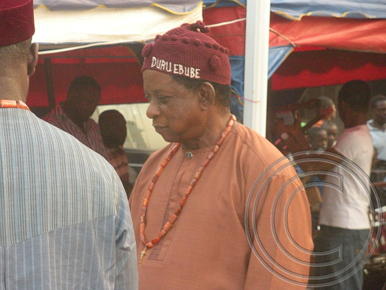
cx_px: 193
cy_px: 145
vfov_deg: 10.0
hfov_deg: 13.3
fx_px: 1661
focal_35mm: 149
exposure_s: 1/60
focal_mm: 26
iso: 572
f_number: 5.4
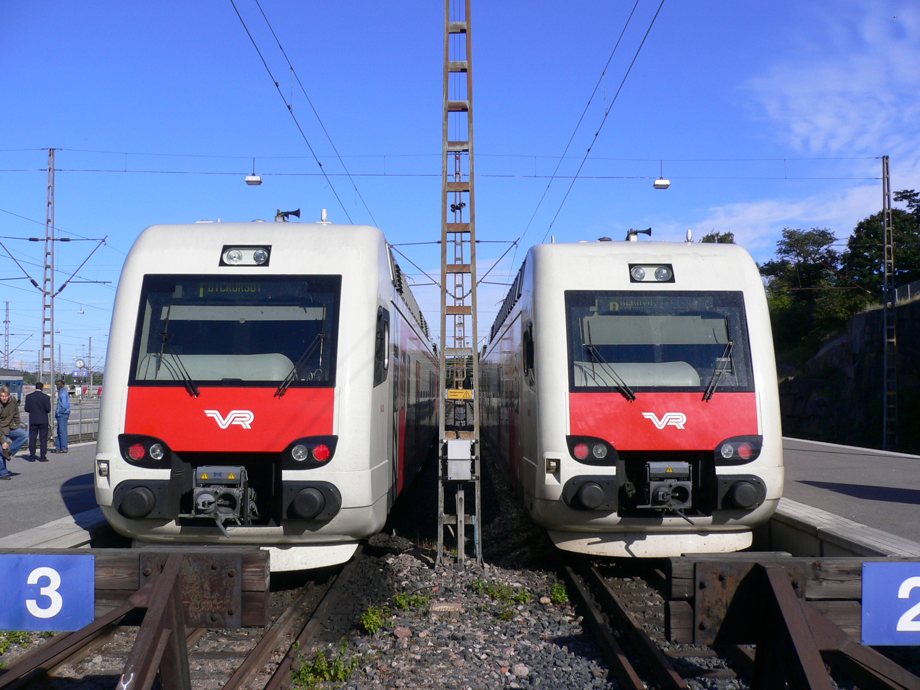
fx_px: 930
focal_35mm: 35
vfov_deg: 40.7
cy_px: 345
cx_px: 460
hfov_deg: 52.6
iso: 80
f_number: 5.6
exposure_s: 1/400
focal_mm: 5.8
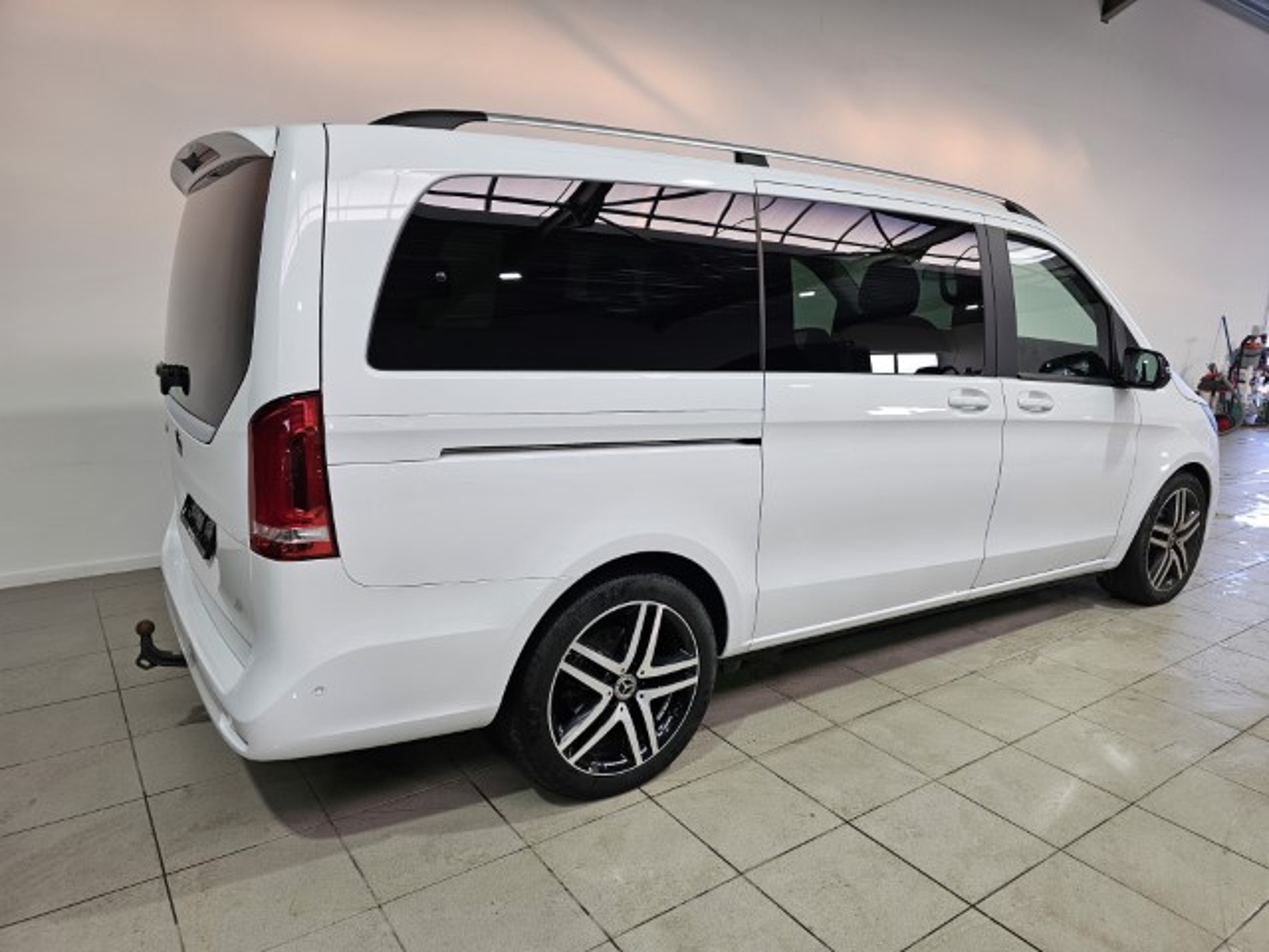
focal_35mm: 23
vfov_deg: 58.9
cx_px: 634
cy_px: 476
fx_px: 843
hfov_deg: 73.9
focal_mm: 6.3
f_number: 1.7
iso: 64
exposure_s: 1/190
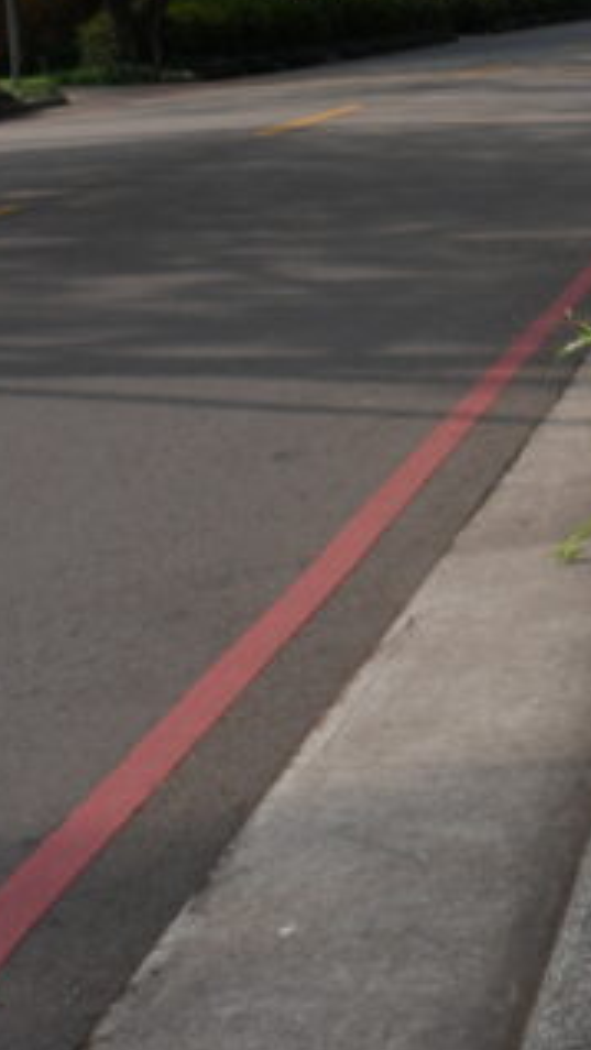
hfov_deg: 13.7
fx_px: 2255
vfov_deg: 24.7
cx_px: 979
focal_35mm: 81
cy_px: -50
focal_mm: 16
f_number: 4.5
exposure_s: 1/400
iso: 100
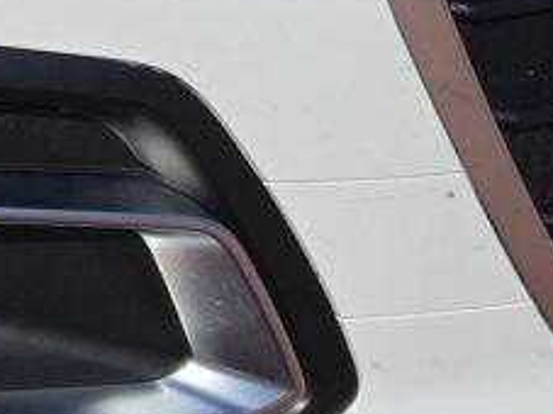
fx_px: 2587
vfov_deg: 8.4
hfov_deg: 11.6
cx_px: -307
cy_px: -563
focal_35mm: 162
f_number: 1.4
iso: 32
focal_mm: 6.5
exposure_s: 1/7939
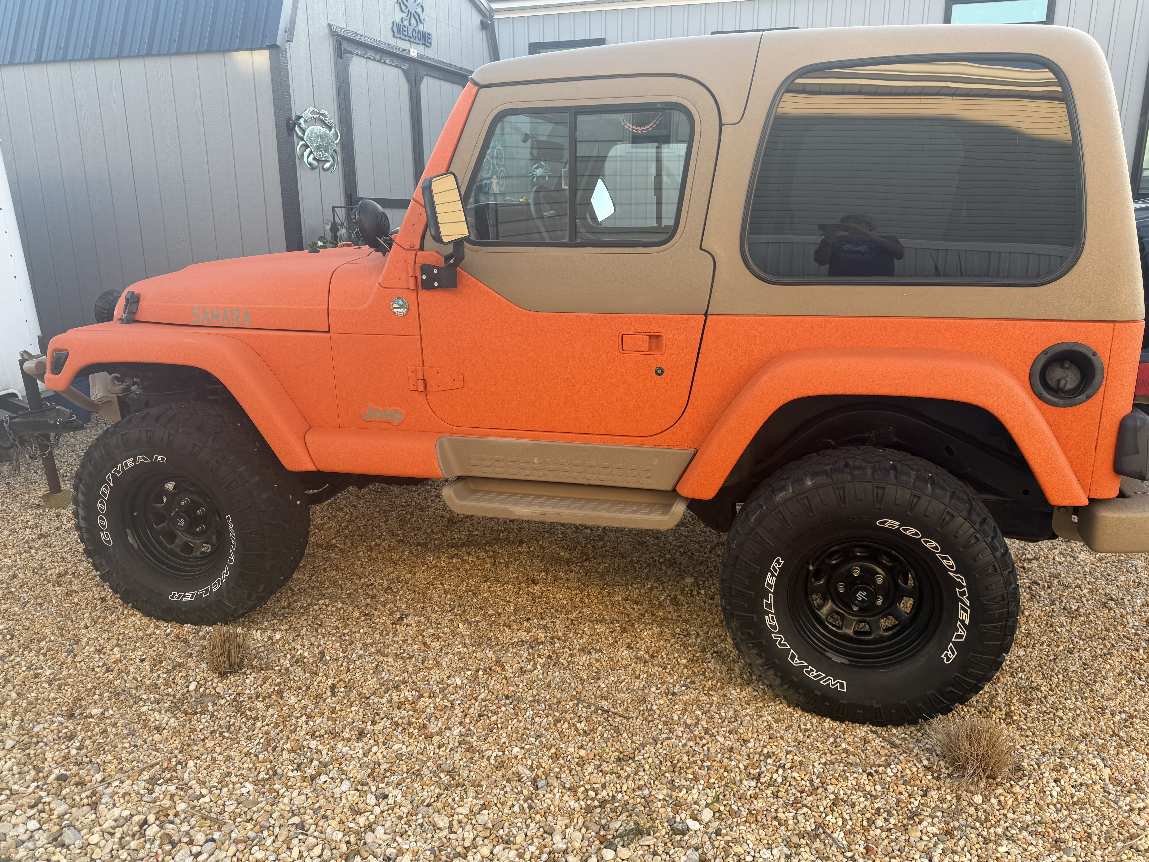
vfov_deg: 54.9
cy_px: 425
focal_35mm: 25
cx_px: 594
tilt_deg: -15.8
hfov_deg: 69.4
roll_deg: -0.9
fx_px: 830
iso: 64
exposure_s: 1/222
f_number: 1.78
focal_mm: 6.76
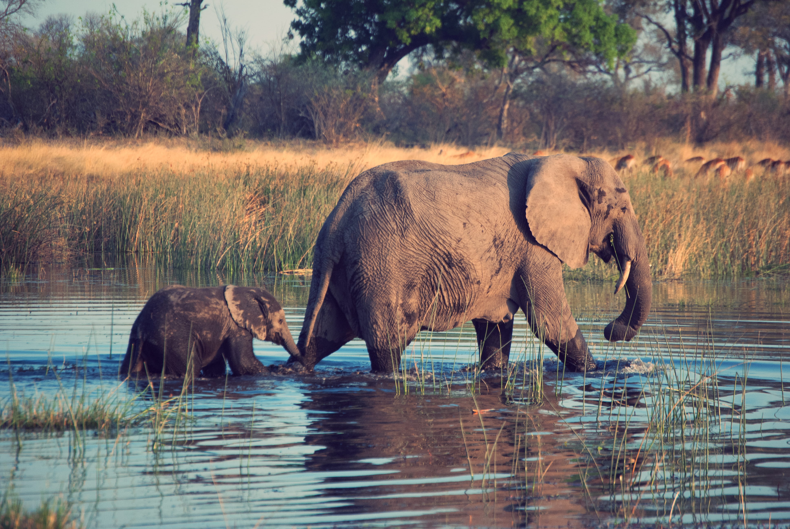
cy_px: 264
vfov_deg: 4.6
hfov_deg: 6.9
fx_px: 6591
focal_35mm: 300
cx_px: 395
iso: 400
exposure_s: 1/500
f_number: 5.6
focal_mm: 200
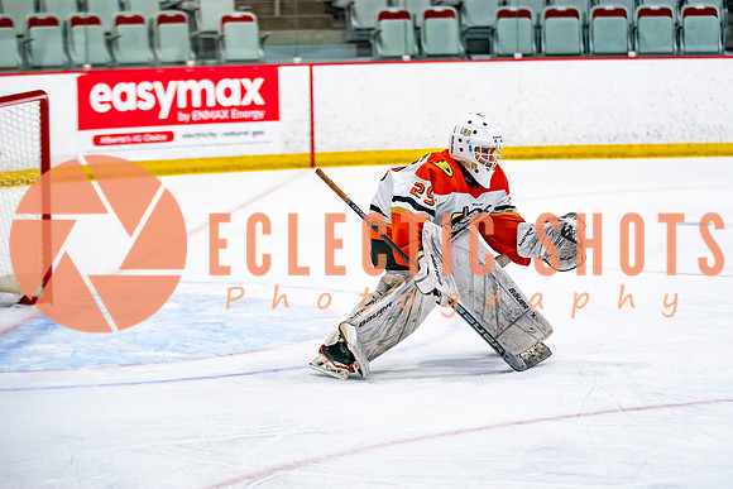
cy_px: 236
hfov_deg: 15.3
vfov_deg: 10.3
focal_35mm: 134
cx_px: 424
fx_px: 2724
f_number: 2.8
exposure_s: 1/640
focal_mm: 105
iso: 800
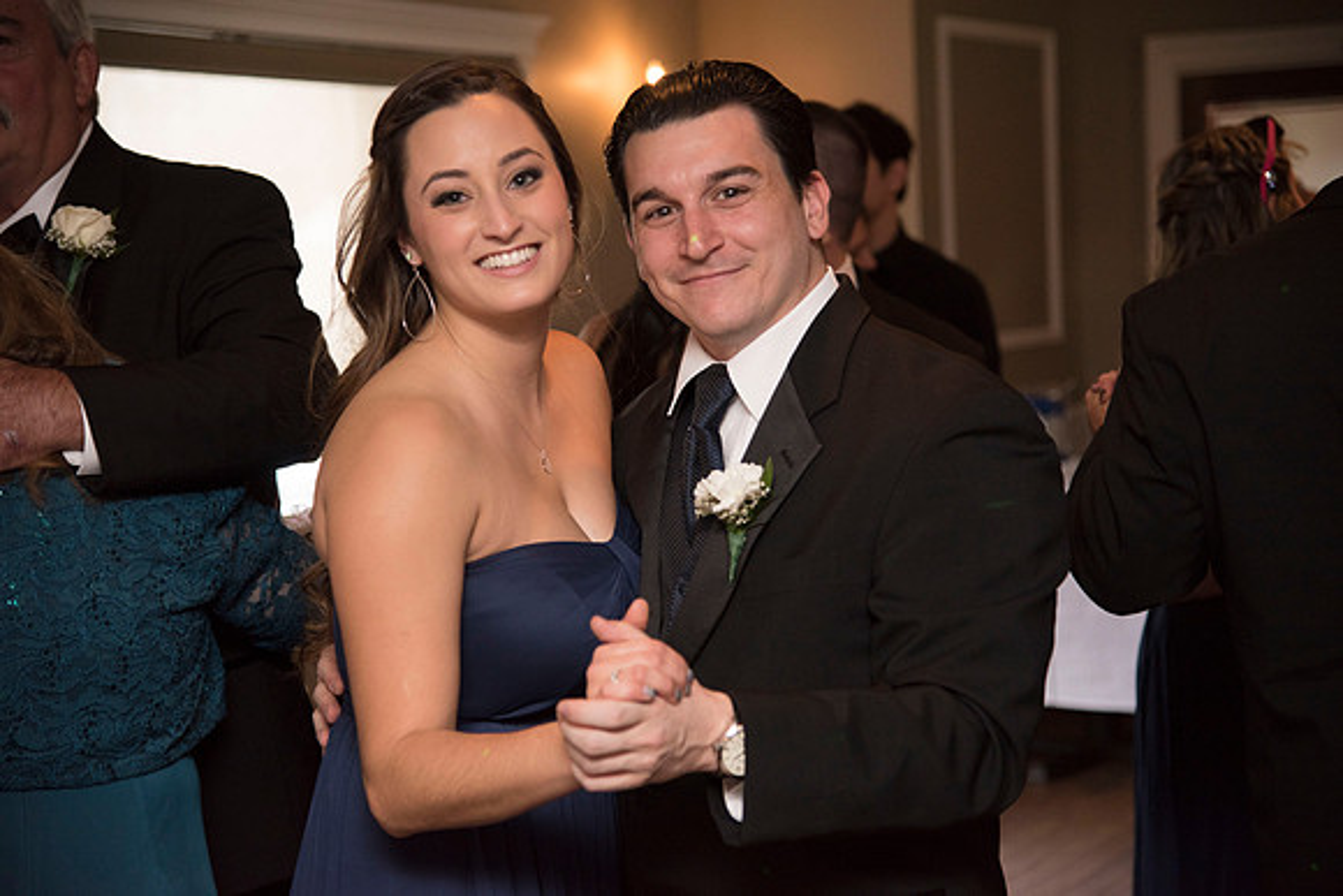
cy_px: 448
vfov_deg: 18.2
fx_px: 2798
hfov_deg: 27.0
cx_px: 672
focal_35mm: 75
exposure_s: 1/200
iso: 1000
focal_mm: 75
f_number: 4
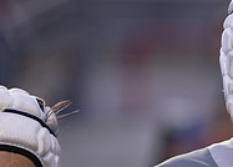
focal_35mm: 629
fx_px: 4167
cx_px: 339
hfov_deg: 3.2
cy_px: 143
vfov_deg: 2.3
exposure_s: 1/320
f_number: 2.8
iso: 500
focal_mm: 194
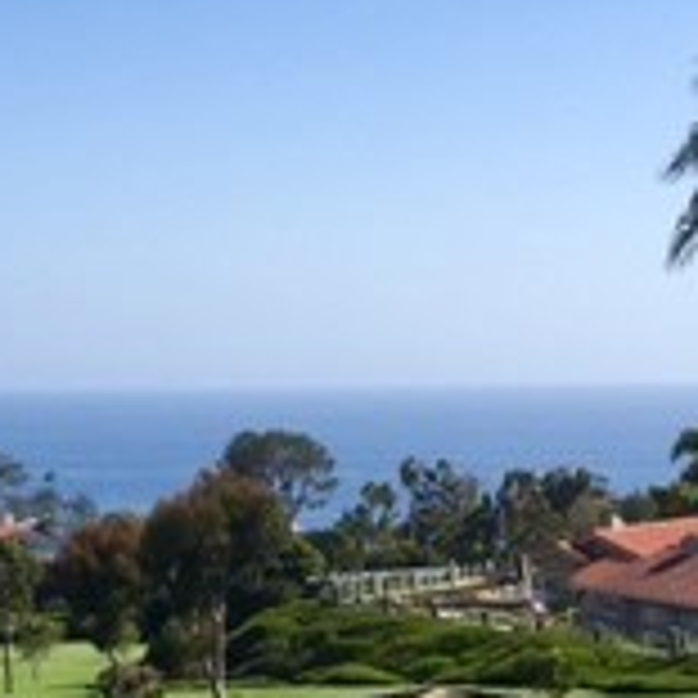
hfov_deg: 16.3
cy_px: 842
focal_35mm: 106
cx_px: 158
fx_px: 2418
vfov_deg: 15.8
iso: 25
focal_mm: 4.15
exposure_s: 1/1637
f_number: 2.2
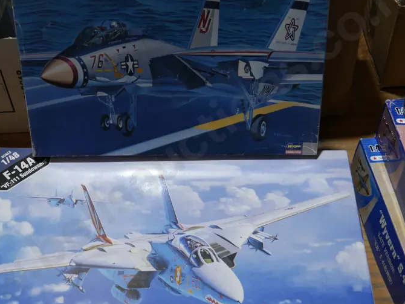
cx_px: 172
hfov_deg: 34.9
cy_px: 160
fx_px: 644
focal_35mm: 55
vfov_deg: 26.6
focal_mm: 18
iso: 200
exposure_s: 1/100
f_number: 4
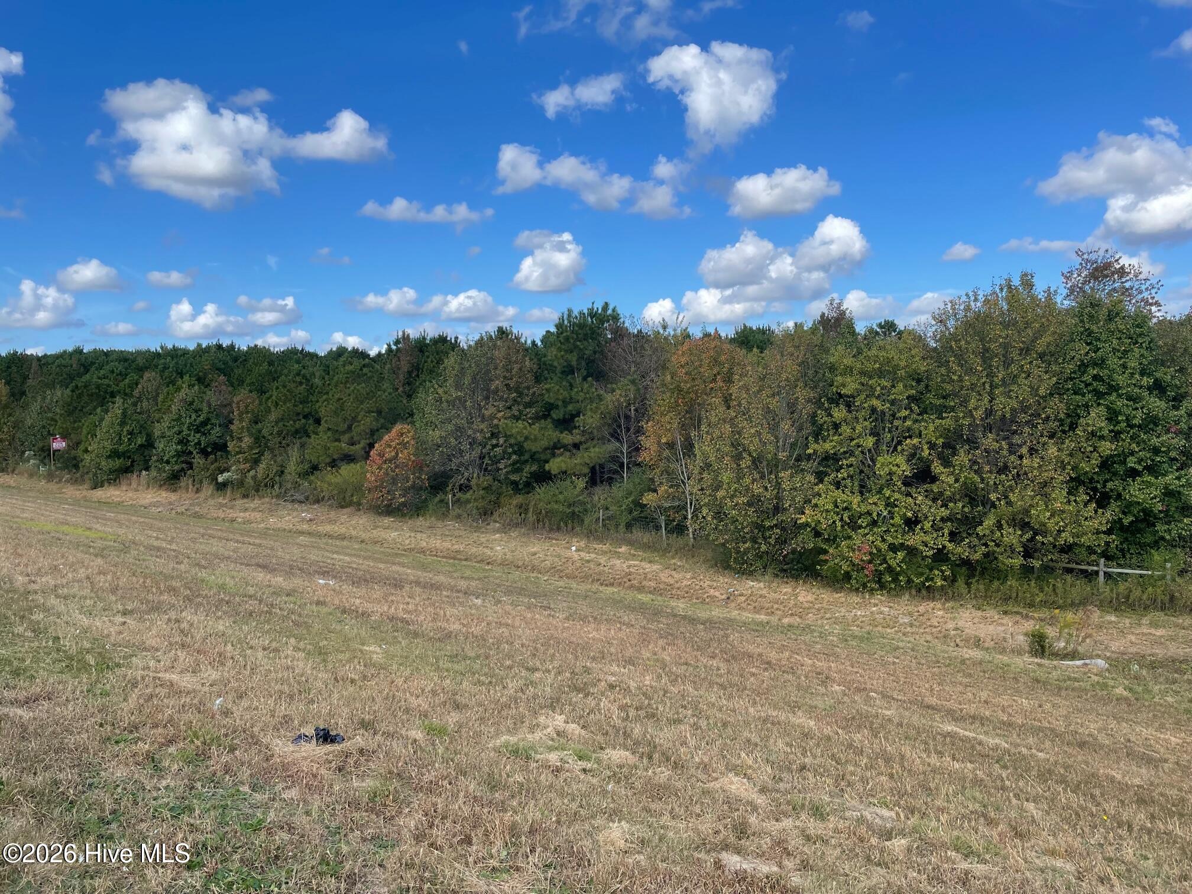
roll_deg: +1.8
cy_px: 447
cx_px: 596
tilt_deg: -1.8
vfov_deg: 53.1
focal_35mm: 26
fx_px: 895
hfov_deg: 67.3
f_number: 1.6
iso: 32
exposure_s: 1/2398
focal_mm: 4.2
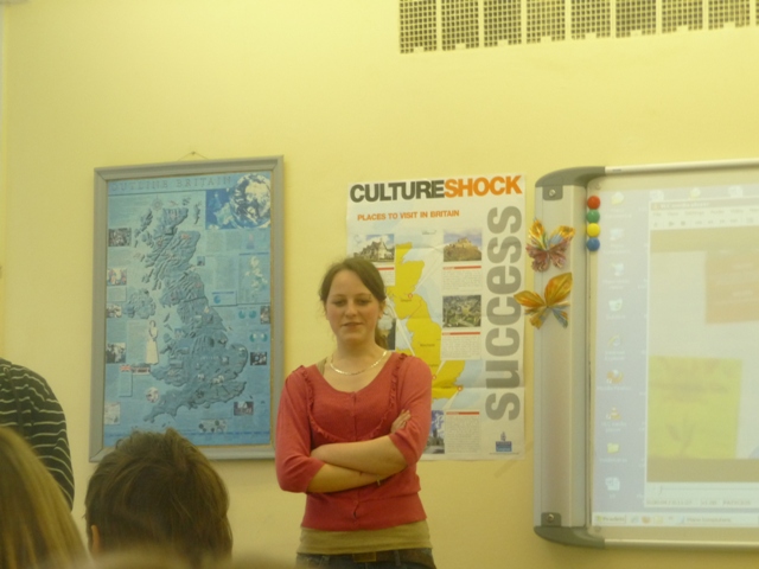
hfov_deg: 15.4
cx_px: 380
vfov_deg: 11.6
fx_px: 2807
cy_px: 284
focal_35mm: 128
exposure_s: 1/40
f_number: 4.7
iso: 320
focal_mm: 21.8
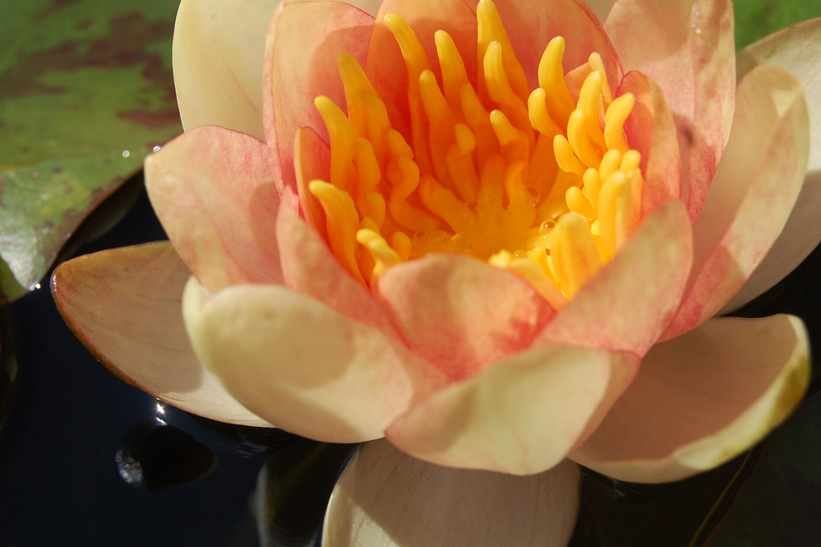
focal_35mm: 111
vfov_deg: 12.4
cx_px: 460
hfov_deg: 18.5
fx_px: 2524
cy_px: 198
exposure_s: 1/500
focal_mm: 55
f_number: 11
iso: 200
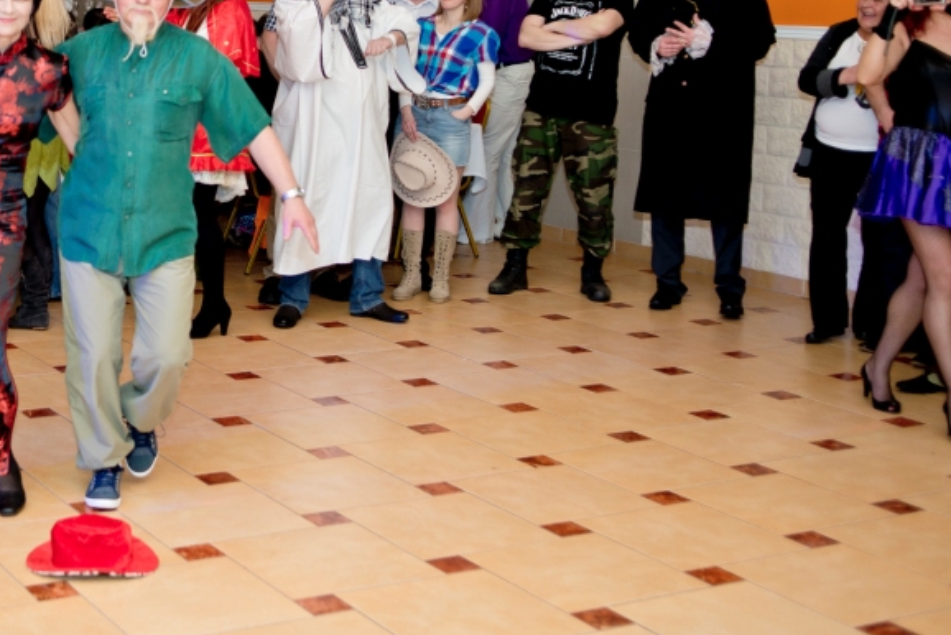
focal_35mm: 62
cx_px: 145
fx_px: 1639
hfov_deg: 31.2
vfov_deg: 21.7
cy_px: 155
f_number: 2.8
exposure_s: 1/320
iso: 320
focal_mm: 35
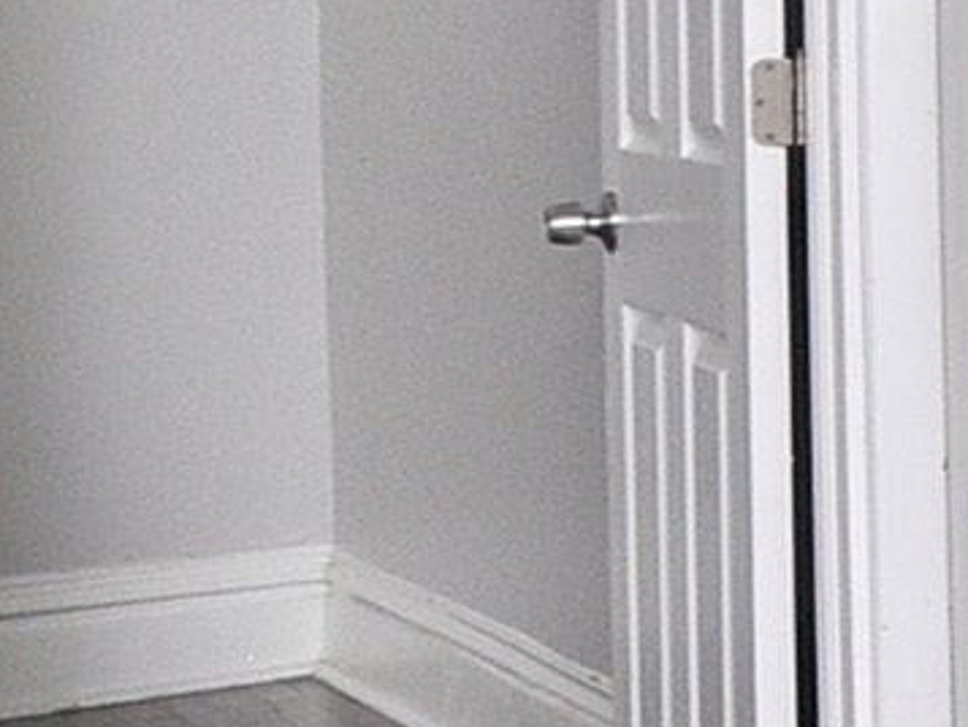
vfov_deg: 12.5
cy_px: -41
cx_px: 3080
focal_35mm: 117
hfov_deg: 10.4
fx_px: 3273
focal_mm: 10
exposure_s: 1/100
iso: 400
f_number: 4.5
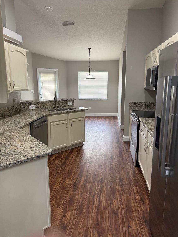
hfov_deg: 54.9
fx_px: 171
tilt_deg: -10.3
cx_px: 91
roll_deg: +0.2
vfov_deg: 69.4
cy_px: 114
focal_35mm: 25
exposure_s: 1/120
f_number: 1.78
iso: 320
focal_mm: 6.76
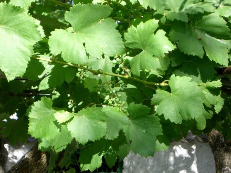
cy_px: 86
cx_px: 116
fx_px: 761
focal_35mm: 114
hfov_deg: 17.3
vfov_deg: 13.0
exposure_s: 1/200
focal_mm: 18.6
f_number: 5.2
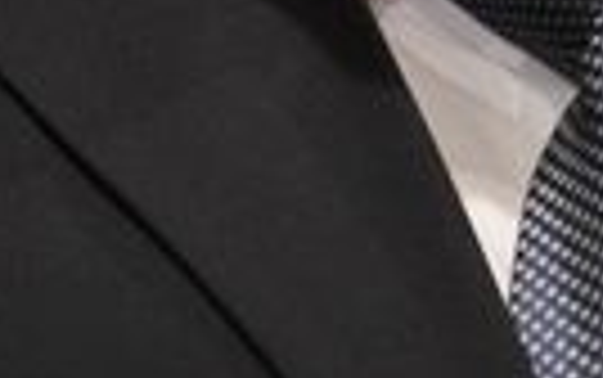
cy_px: -536
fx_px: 16234
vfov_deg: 1.3
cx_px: 396
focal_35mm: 987
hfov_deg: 2.1
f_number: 5.6
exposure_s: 1/125
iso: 2500
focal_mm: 185
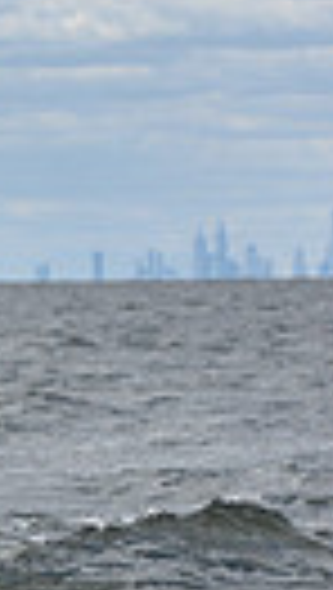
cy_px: 331
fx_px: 11595
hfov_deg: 1.6
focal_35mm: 741
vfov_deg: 2.9
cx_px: -958
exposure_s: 1/800
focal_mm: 160
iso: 250
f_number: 10
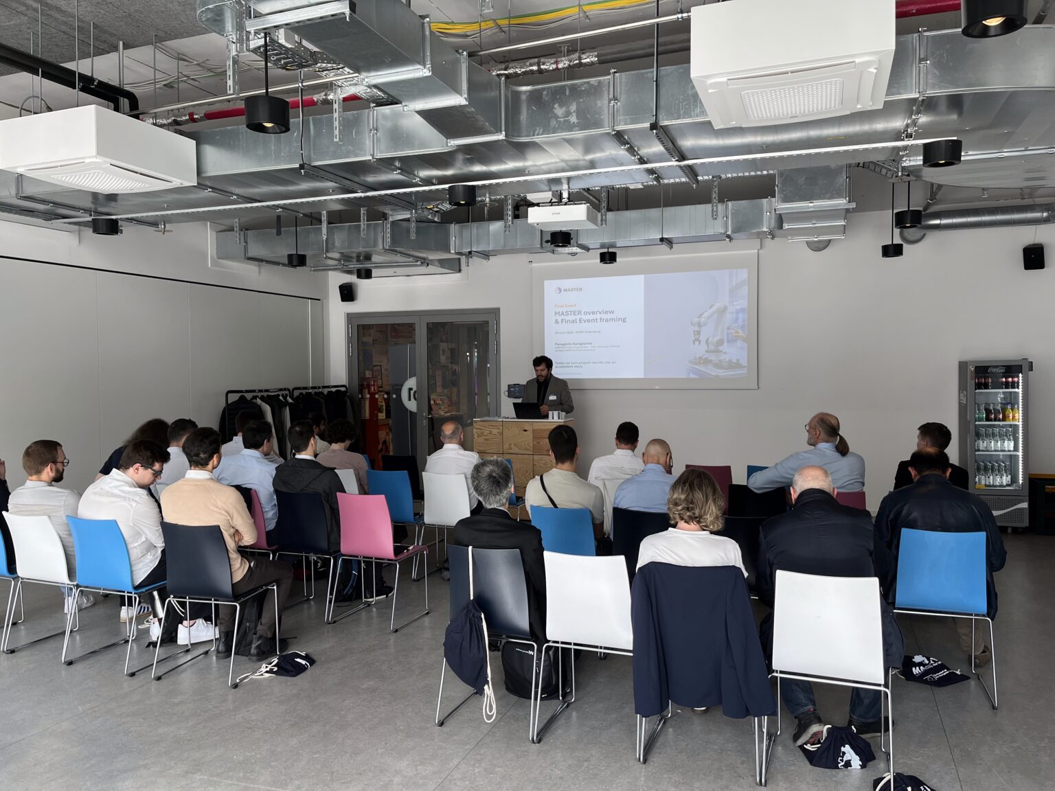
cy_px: 396
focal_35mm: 26
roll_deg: +0.8
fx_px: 792
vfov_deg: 53.1
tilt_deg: -2.3
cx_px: 528
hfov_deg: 67.3
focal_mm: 5.1
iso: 40
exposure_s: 1/122
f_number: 1.6
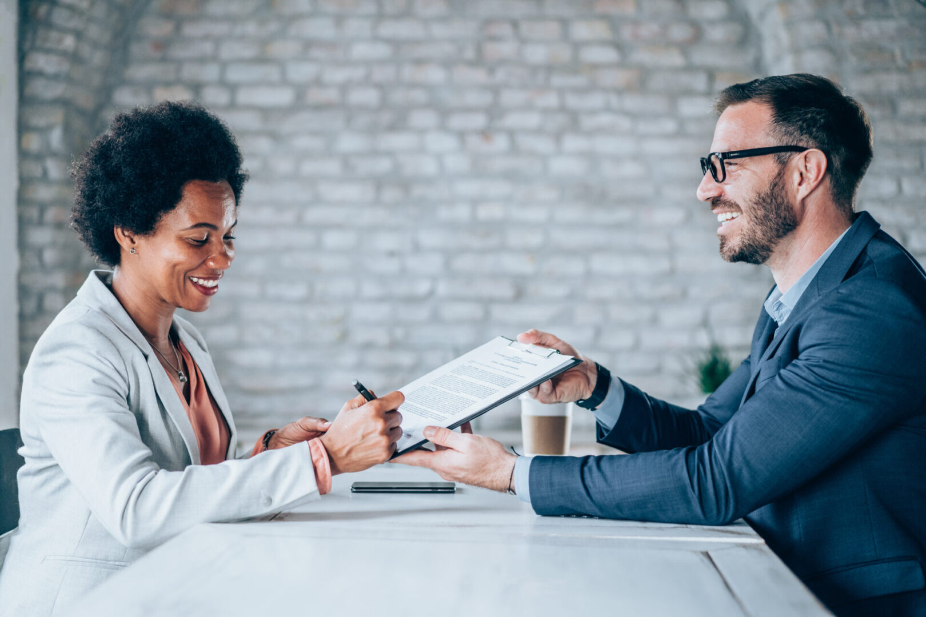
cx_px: 463
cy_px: 308
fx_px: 1415
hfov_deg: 36.2
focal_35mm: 55
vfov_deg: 24.6
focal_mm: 55
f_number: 2.2
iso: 1250
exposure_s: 1/160
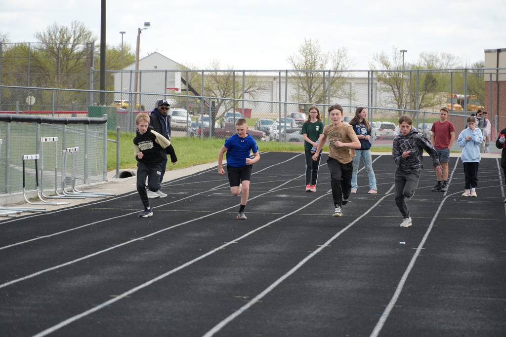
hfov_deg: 10.2
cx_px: 253
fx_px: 2846
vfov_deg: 6.8
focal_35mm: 202
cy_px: 168
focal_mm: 135
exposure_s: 1/1600
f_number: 5.6
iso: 800
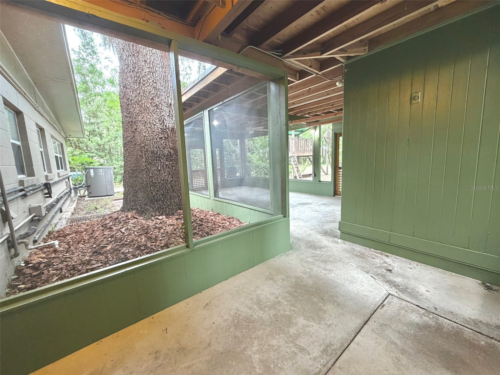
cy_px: 188
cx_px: 250
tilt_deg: -7.7
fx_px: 202
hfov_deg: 102.1
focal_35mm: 14
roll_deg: +3.0
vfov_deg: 85.7
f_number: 2.2
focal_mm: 2.22
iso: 400
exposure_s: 1/60
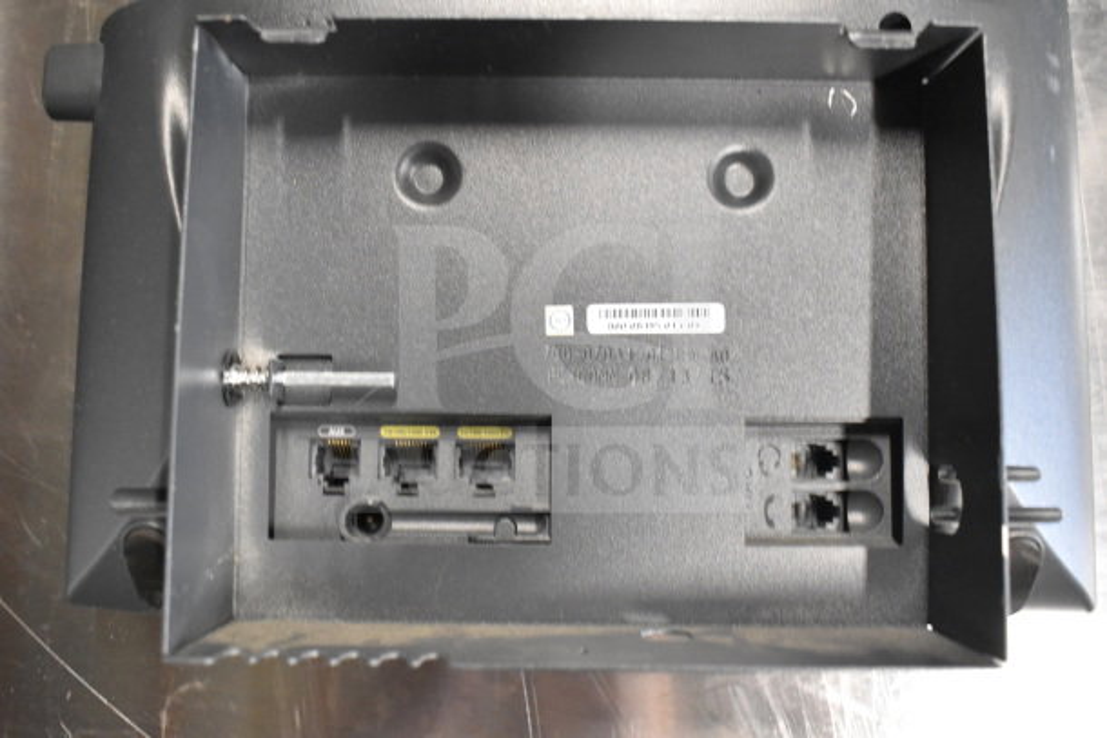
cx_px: 554
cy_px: 369
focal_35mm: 36
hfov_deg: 53.1
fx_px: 1107
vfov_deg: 36.9
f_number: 3.8
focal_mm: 24
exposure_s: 1/40
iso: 4000
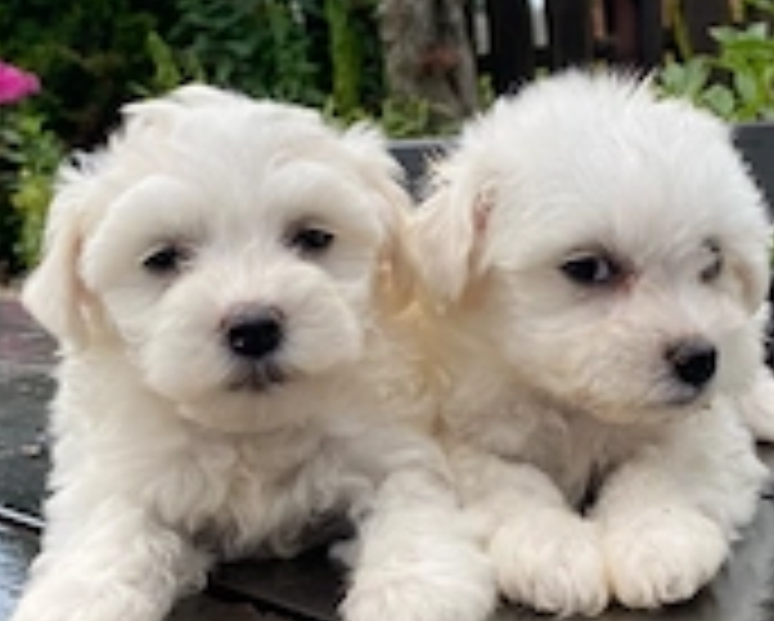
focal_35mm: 59
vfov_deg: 25.6
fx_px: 1353
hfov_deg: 31.9
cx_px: 387
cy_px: 184
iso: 32
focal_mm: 4.25
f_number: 1.8
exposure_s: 1/957
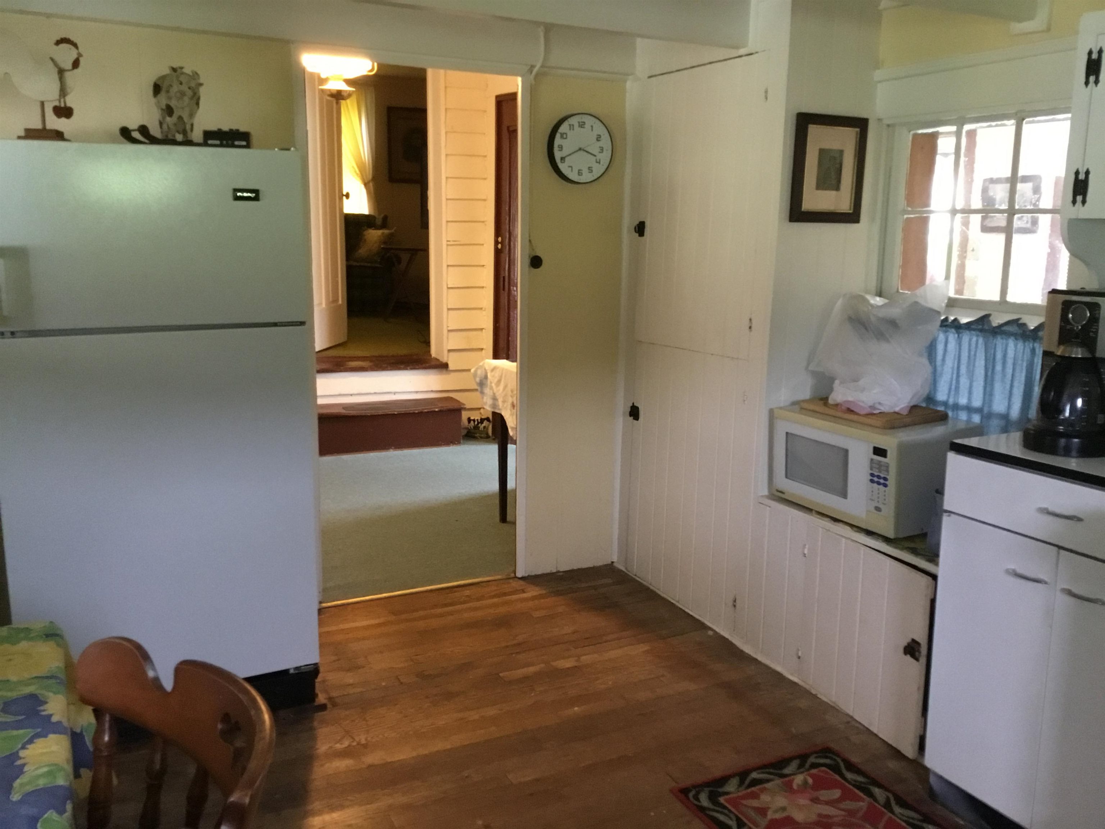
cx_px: 552
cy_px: 414
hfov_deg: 58.4
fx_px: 990
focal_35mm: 31
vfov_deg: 45.4
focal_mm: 3.3
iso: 200
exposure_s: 1/20
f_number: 2.4
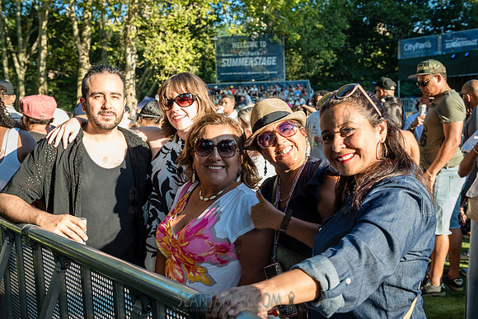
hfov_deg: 50.7
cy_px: 160
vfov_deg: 35.1
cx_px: 239
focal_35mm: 38
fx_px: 505
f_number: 5
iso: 500
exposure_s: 1/320
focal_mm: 38
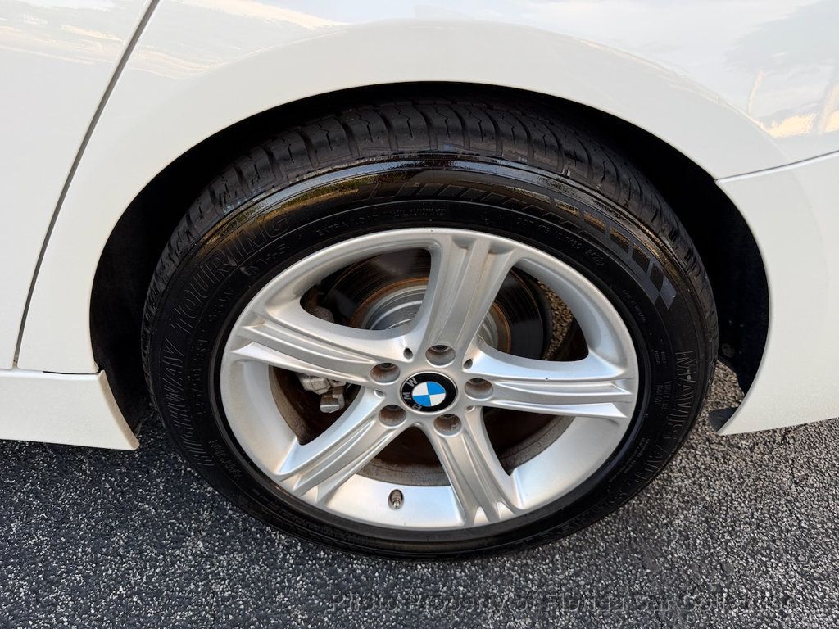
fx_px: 582
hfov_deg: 71.6
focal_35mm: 24
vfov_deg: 56.8
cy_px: 314
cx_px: 420
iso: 50
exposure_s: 1/138
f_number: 1.78
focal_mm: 6.76
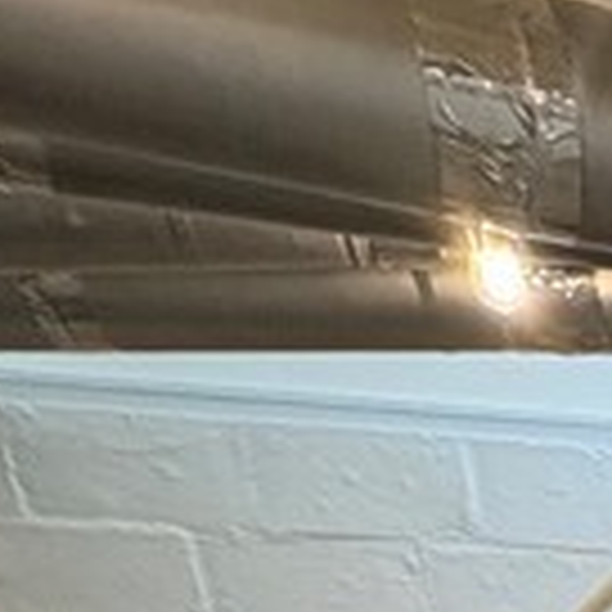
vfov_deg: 12.7
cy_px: 1602
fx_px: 1860
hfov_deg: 13.0
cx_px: 1552
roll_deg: +0.7
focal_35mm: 93
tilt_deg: -20.3
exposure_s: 1/60
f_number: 2.2
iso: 160
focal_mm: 2.22
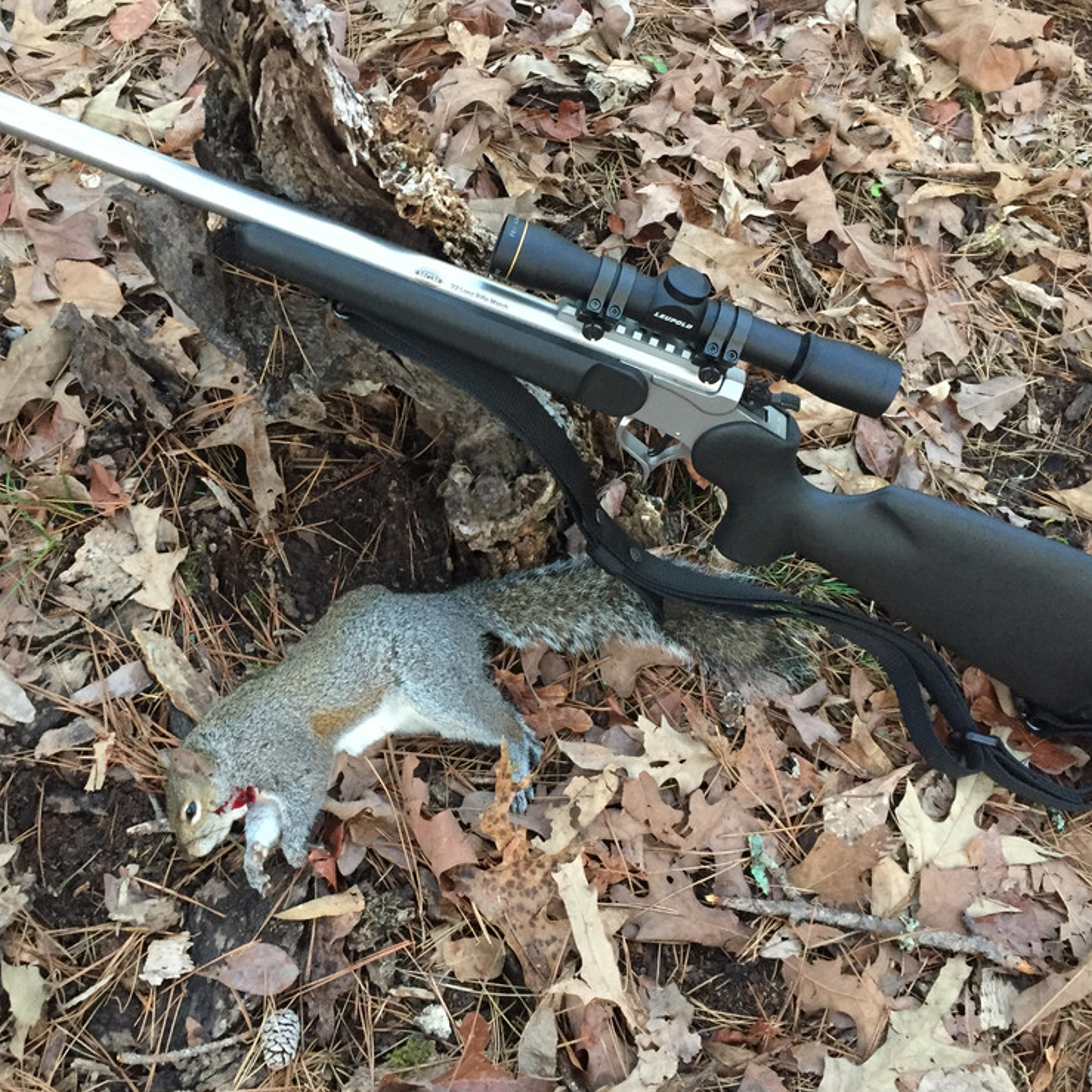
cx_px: 443
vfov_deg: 44.9
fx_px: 1321
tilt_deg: -59.4
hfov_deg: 44.7
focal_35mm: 37
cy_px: 535
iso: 250
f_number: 2.2
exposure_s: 1/30
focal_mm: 4.15
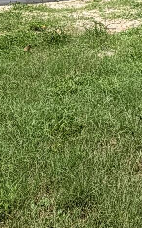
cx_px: 301
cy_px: -82
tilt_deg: +0.0
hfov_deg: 12.0
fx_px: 588
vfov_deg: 19.8
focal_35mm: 95
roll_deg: -0.1
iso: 20
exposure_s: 1/1050
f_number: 2.2
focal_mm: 2.22
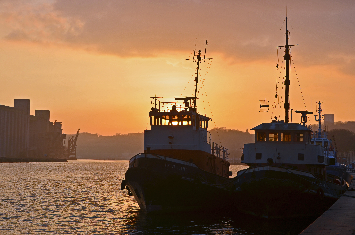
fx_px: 664
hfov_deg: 29.9
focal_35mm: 68
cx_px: 178
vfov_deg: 20.1
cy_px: 118
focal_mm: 45
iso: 100
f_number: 8
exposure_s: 1/250
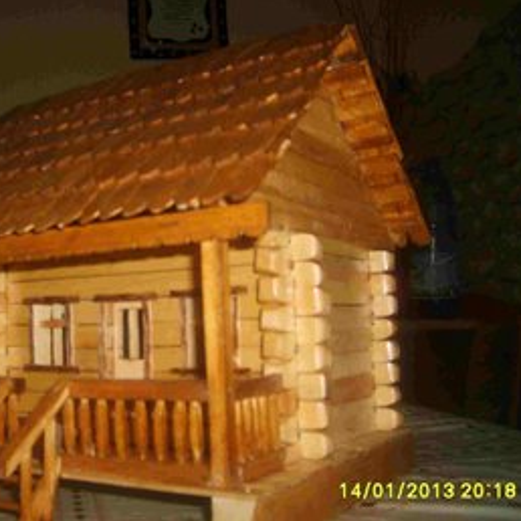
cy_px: 257
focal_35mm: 42
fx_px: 715
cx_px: 192
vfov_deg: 40.0
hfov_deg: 39.7
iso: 100
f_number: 2.8
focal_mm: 5.8
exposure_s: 1/45
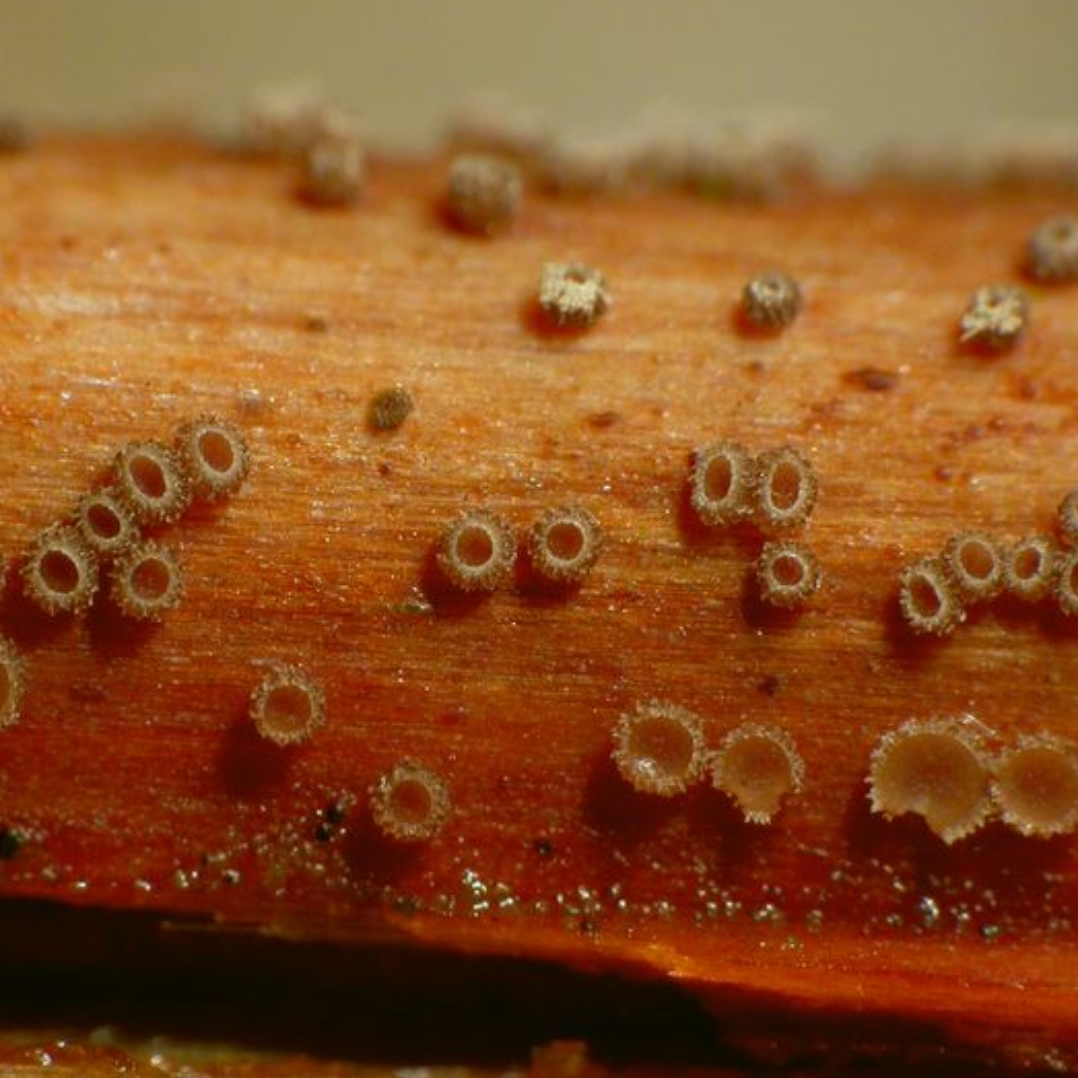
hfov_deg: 10.9
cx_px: 585
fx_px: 5672
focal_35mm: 161
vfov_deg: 10.9
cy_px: 539
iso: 100
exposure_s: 1/15
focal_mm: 28.2
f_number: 10.7
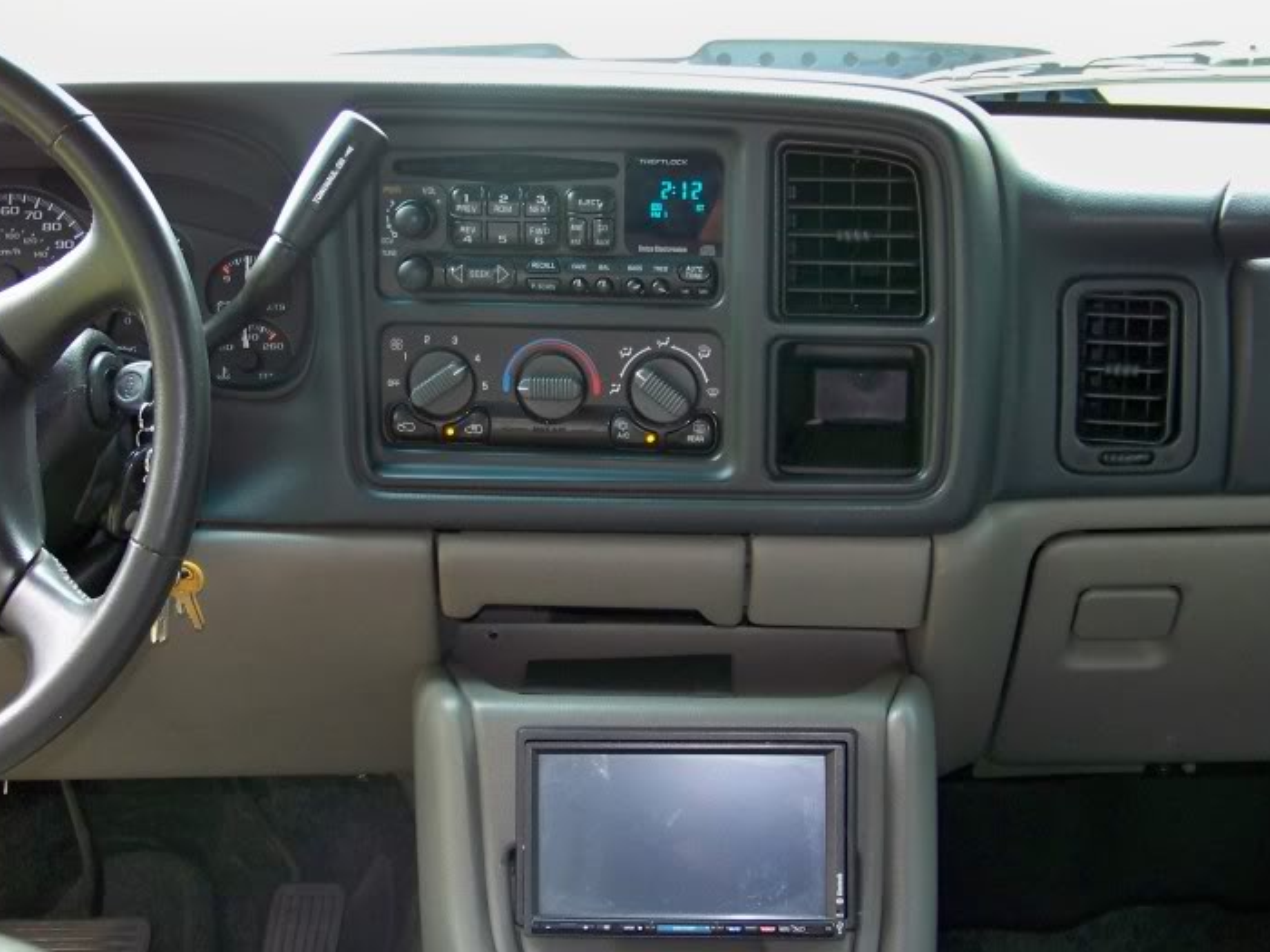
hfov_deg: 32.1
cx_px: 528
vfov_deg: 24.4
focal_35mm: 60
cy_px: 490
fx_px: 2201
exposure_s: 1/30
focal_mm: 7.6
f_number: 2.8
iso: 200
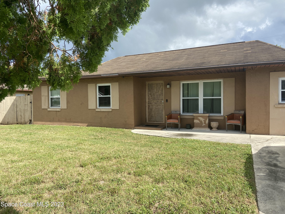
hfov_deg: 67.3
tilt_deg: -2.3
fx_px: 214
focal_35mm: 26
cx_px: 142
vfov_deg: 53.1
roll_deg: +0.9
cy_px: 107
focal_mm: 4.25
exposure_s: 1/2358
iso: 32
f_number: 1.8
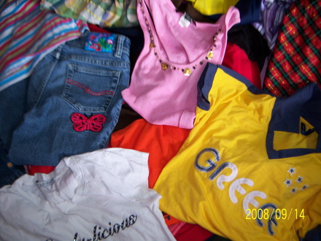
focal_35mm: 36
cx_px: 160
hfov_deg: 51.4
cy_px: 120
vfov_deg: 39.7
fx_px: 334
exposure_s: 1/60
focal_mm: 7.5
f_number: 2.8
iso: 80
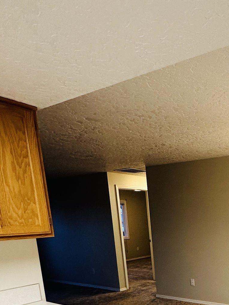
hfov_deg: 36.3
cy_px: 261
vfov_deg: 51.6
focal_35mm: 32
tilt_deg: -9.2
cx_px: 261
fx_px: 282
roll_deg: +2.0
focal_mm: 2.22
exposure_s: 1/120
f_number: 2.2
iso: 160
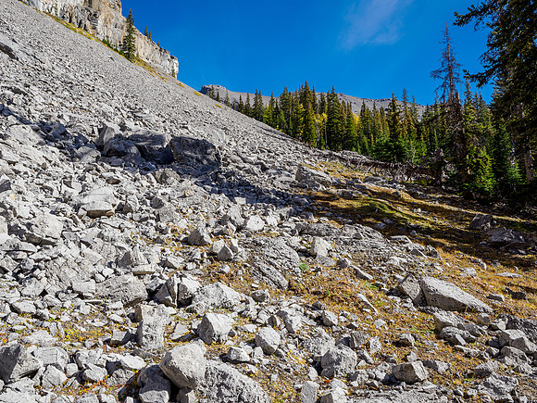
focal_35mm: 28
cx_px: 268
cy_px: 202
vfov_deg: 49.7
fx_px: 434
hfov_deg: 63.4
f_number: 8
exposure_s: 1/250
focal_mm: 14
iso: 200
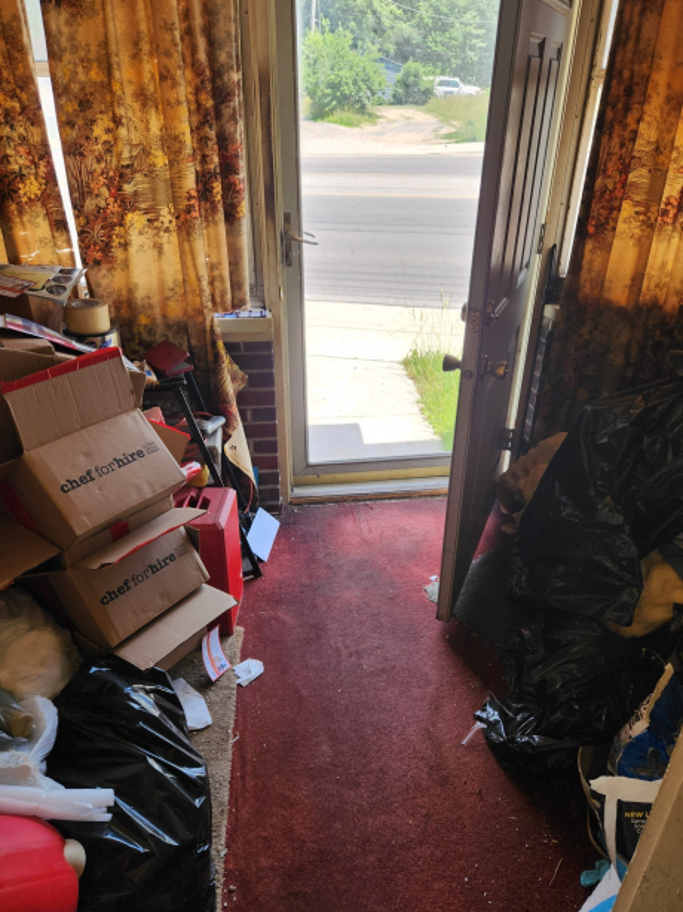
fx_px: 658
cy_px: 460
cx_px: 355
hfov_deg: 54.8
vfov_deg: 69.4
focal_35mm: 25
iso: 40
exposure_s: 1/180
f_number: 1.8
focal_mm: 5.4
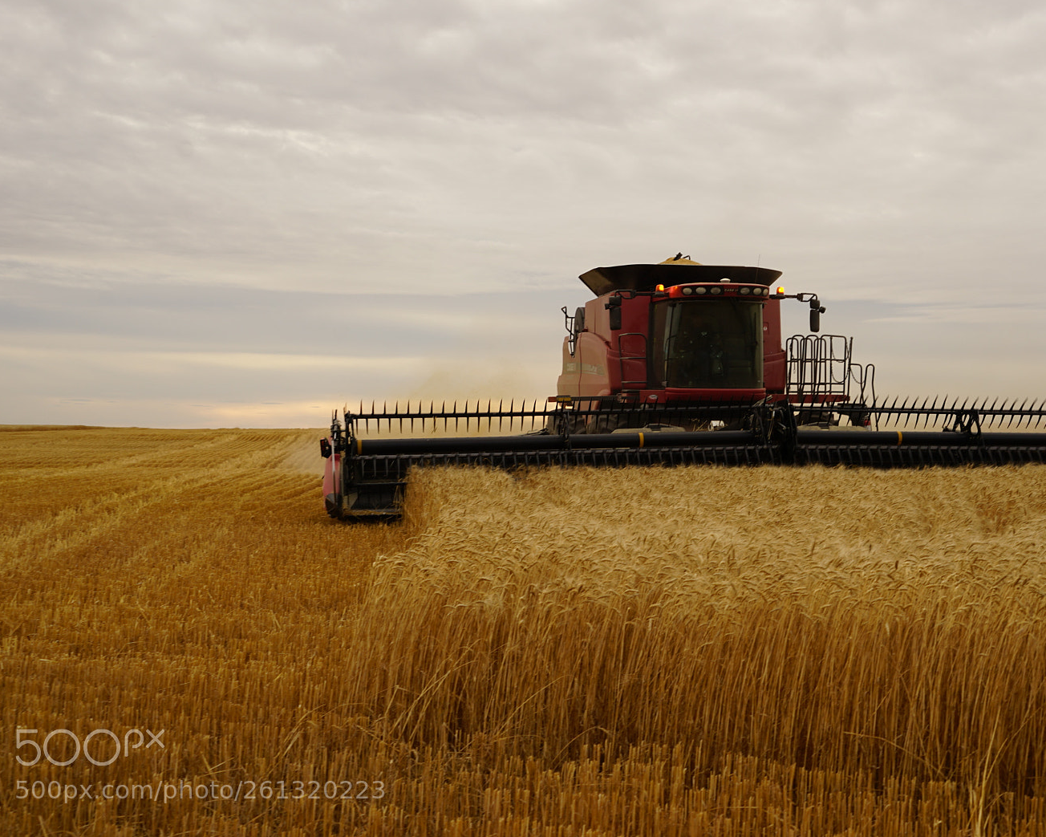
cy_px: 425
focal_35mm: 38
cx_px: 607
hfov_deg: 47.8
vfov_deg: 39.2
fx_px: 1176
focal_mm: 33
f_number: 6.3
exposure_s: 1/60
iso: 100
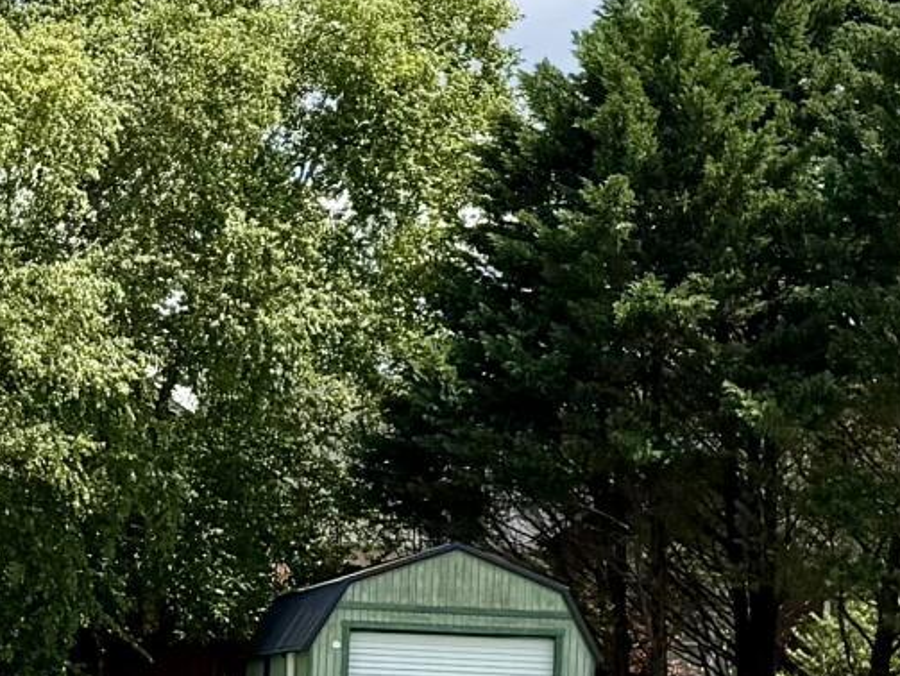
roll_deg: -1.6
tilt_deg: +0.9
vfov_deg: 10.3
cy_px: 724
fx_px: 3721
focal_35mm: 143
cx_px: 360
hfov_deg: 13.8
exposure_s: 1/4673
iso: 80
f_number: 1.78
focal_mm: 6.76
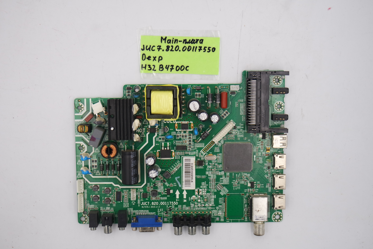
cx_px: 186
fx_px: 497
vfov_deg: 28.1
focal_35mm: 48
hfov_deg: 41.1
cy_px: 124
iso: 160
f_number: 5
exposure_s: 1/125
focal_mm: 18
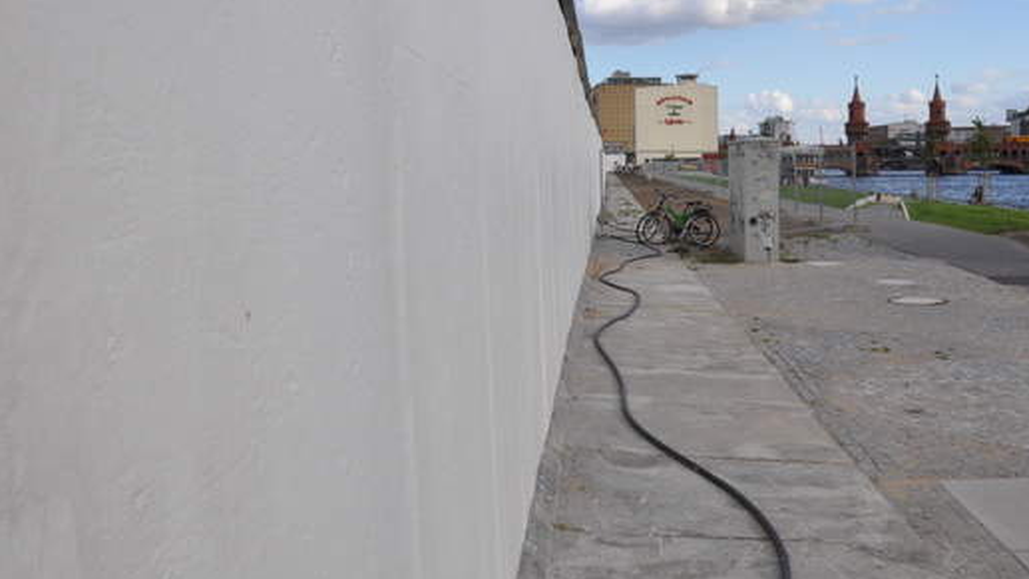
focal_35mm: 35
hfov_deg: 56.3
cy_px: 198
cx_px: 601
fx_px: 955
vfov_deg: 33.5
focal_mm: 18
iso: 640
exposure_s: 1/250
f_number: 16
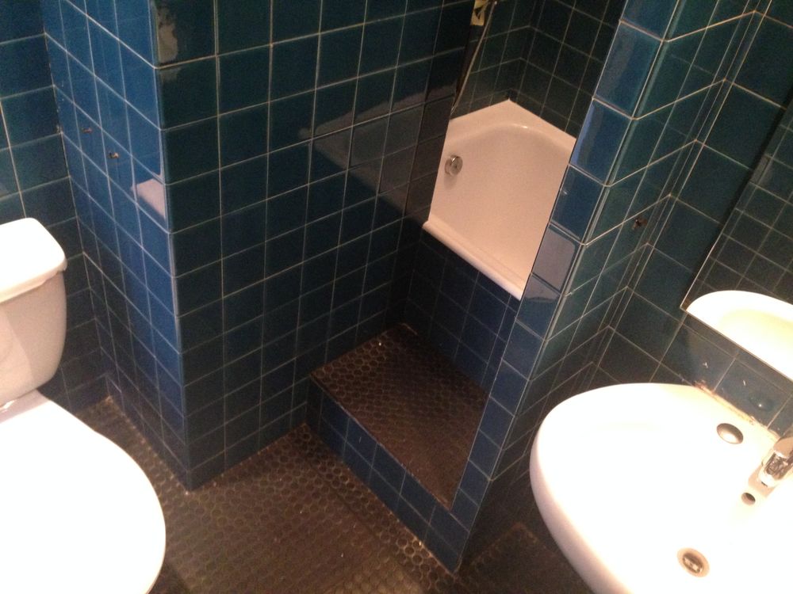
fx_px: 756
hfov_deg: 55.4
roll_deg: -8.6
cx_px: 396
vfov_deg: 42.9
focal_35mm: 33
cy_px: 297
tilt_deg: -42.2
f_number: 2.4
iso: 500
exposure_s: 1/15
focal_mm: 4.12
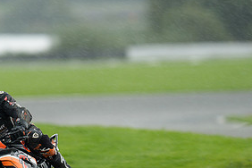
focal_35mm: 822
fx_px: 5754
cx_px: 54
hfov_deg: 2.5
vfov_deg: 1.7
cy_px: 114
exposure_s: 1/320
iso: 400
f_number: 3.5
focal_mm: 400
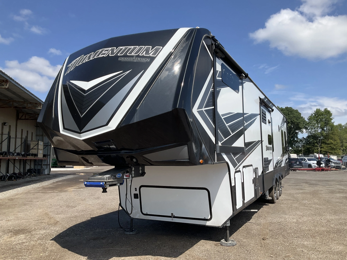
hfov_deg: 61.7
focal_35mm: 29
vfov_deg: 48.2
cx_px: 174
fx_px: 291
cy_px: 130
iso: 25
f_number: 1.8
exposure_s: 1/1848
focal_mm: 3
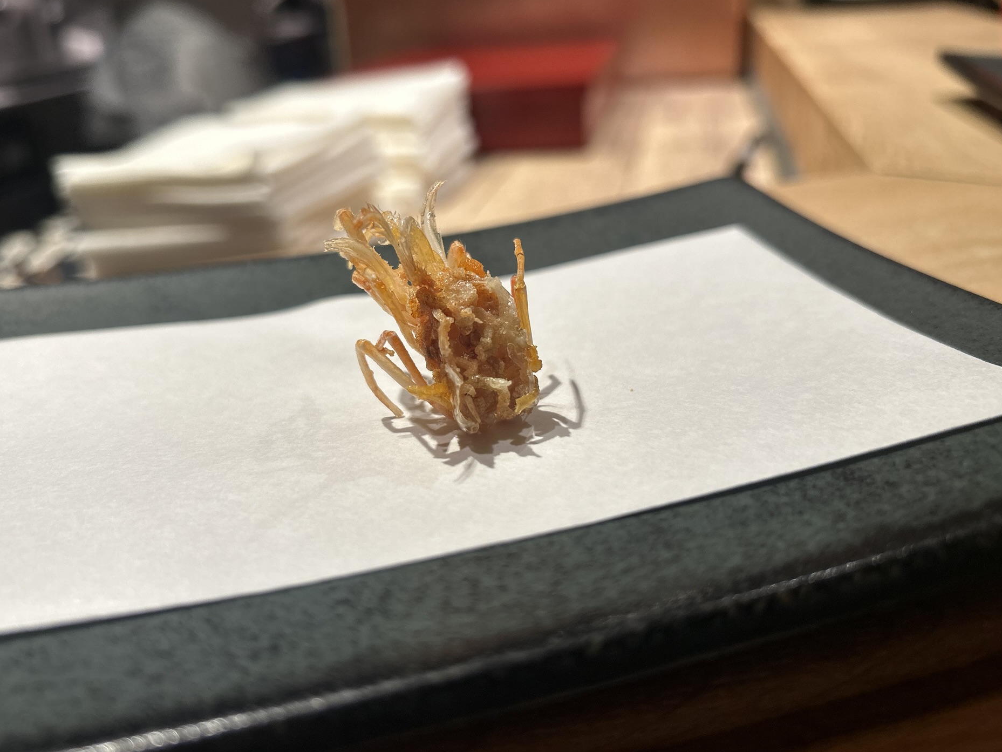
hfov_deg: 63.4
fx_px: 811
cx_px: 470
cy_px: 355
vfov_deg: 49.7
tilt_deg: -24.4
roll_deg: +5.2
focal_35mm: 28
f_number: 1.5
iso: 64
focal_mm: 5.7
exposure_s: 1/100
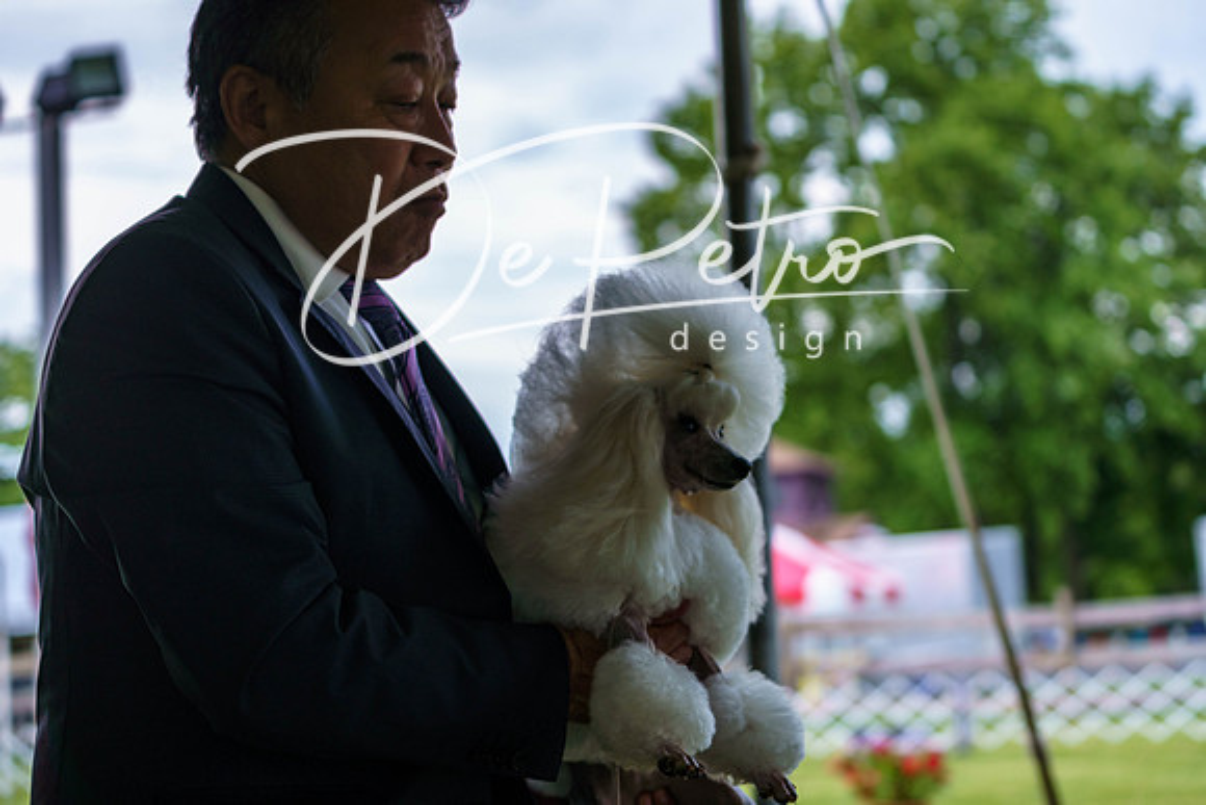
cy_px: 402
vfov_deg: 19.5
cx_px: 603
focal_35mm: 70
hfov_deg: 28.8
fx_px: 2345
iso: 250
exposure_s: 1/500
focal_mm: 70
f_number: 4
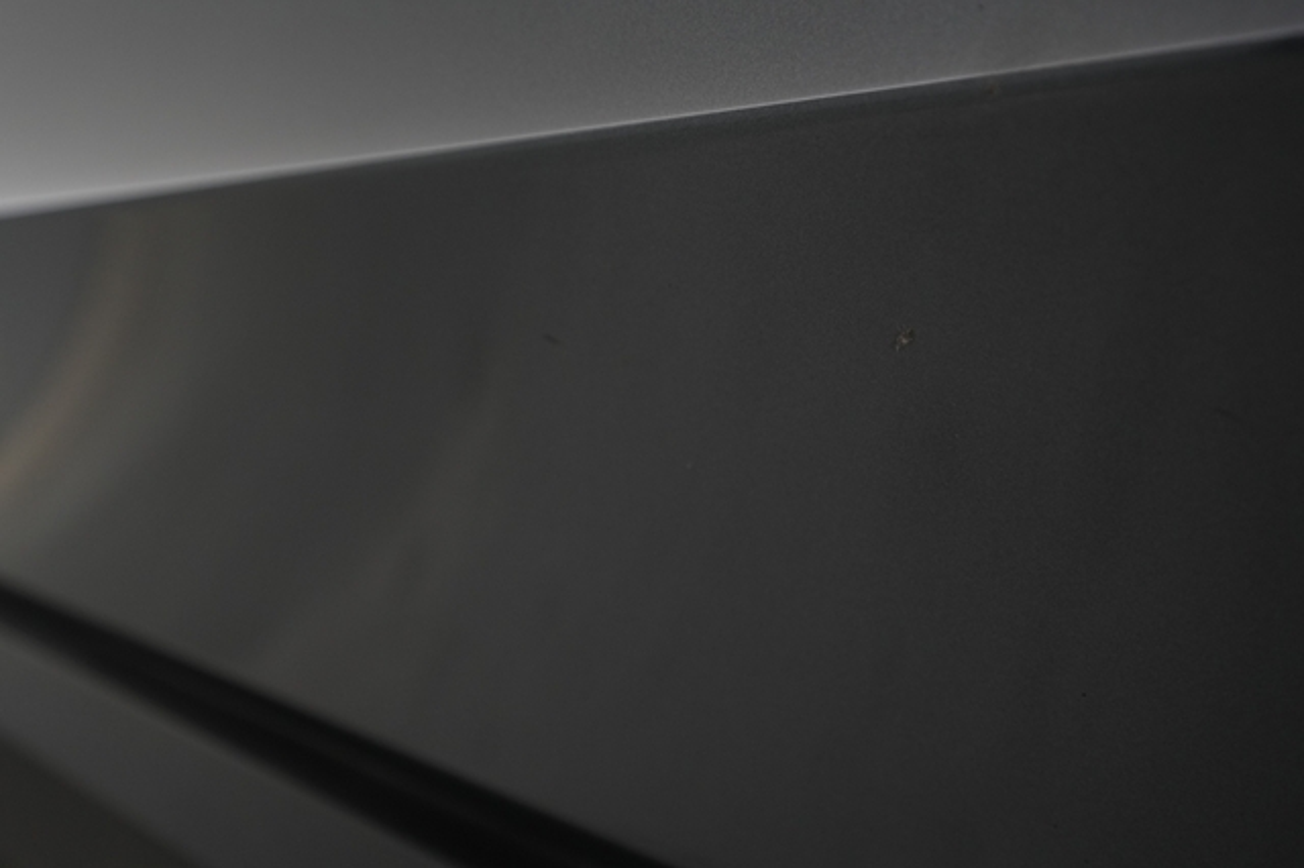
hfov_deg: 65.5
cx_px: 652
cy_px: 434
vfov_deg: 46.4
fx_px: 1014
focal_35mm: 28
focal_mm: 28
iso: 2000
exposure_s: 1/100
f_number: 4.5
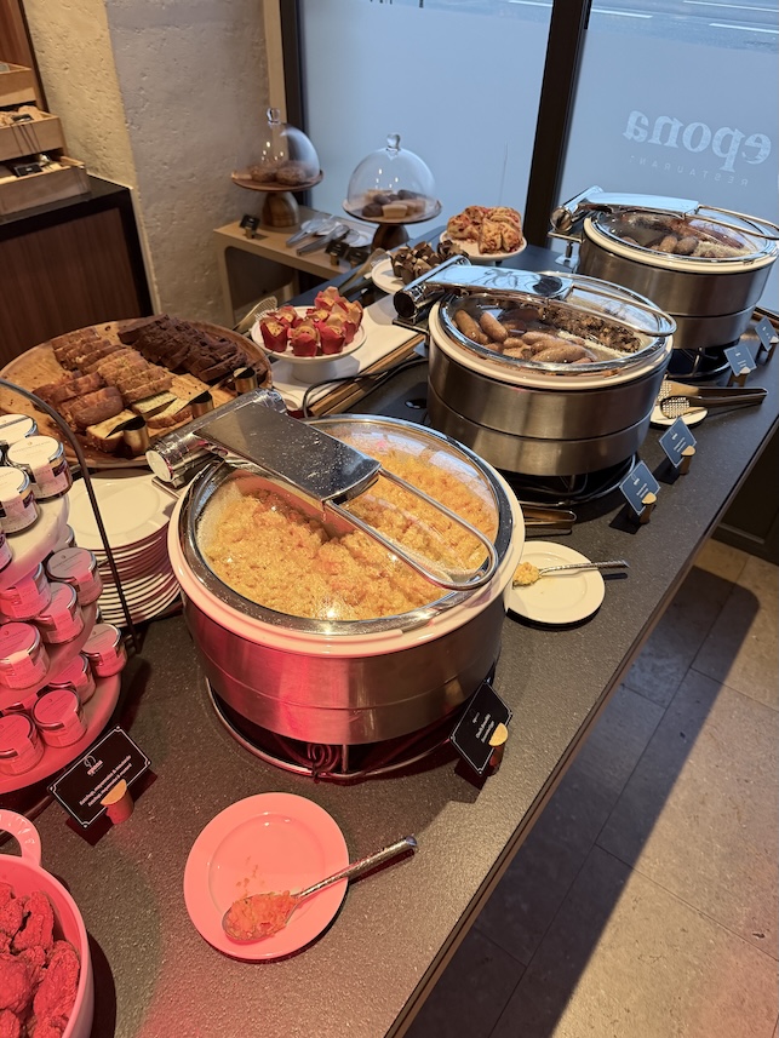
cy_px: 519
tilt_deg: -41.6
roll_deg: -1.0
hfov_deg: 56.8
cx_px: 390
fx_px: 720
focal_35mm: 24
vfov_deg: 71.6
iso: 250
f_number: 1.78
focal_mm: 6.76
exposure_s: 1/49
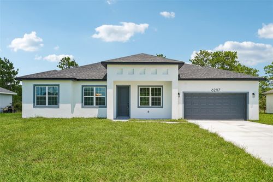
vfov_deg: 41.1
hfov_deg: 58.7
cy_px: 91
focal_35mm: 32
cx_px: 136
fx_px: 243
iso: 50
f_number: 8
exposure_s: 1/200
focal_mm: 32
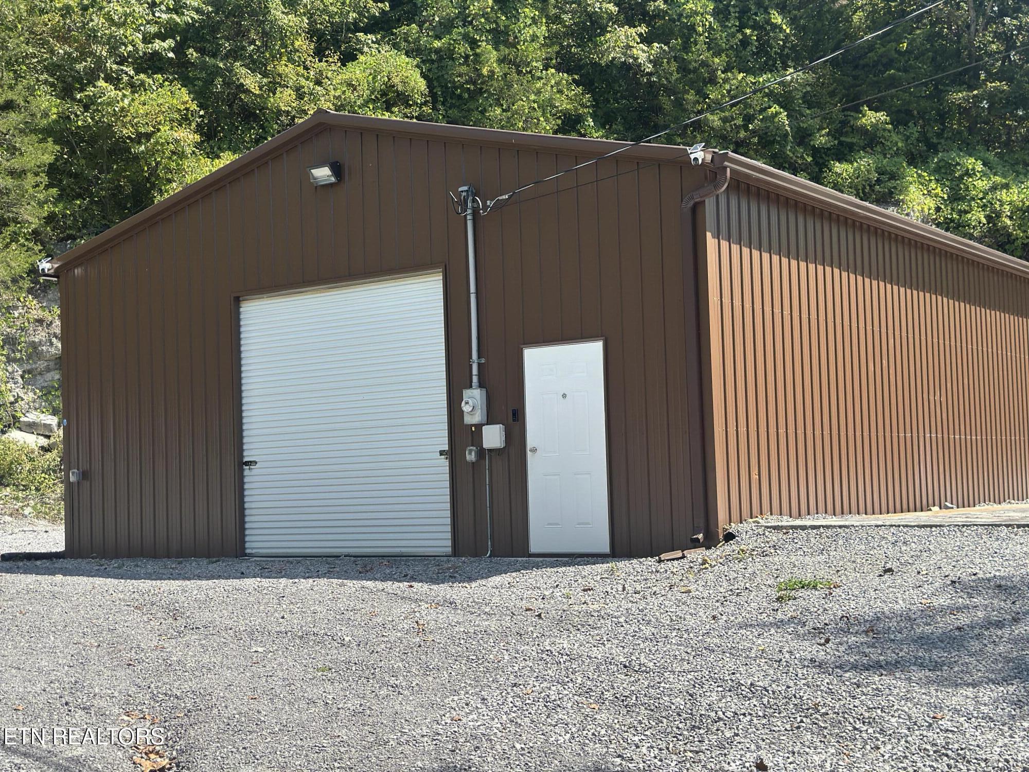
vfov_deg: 30.3
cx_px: 514
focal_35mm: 48
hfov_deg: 39.7
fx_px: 1427
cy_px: 386
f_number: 1.78
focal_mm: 6.86
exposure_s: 1/2410
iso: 80
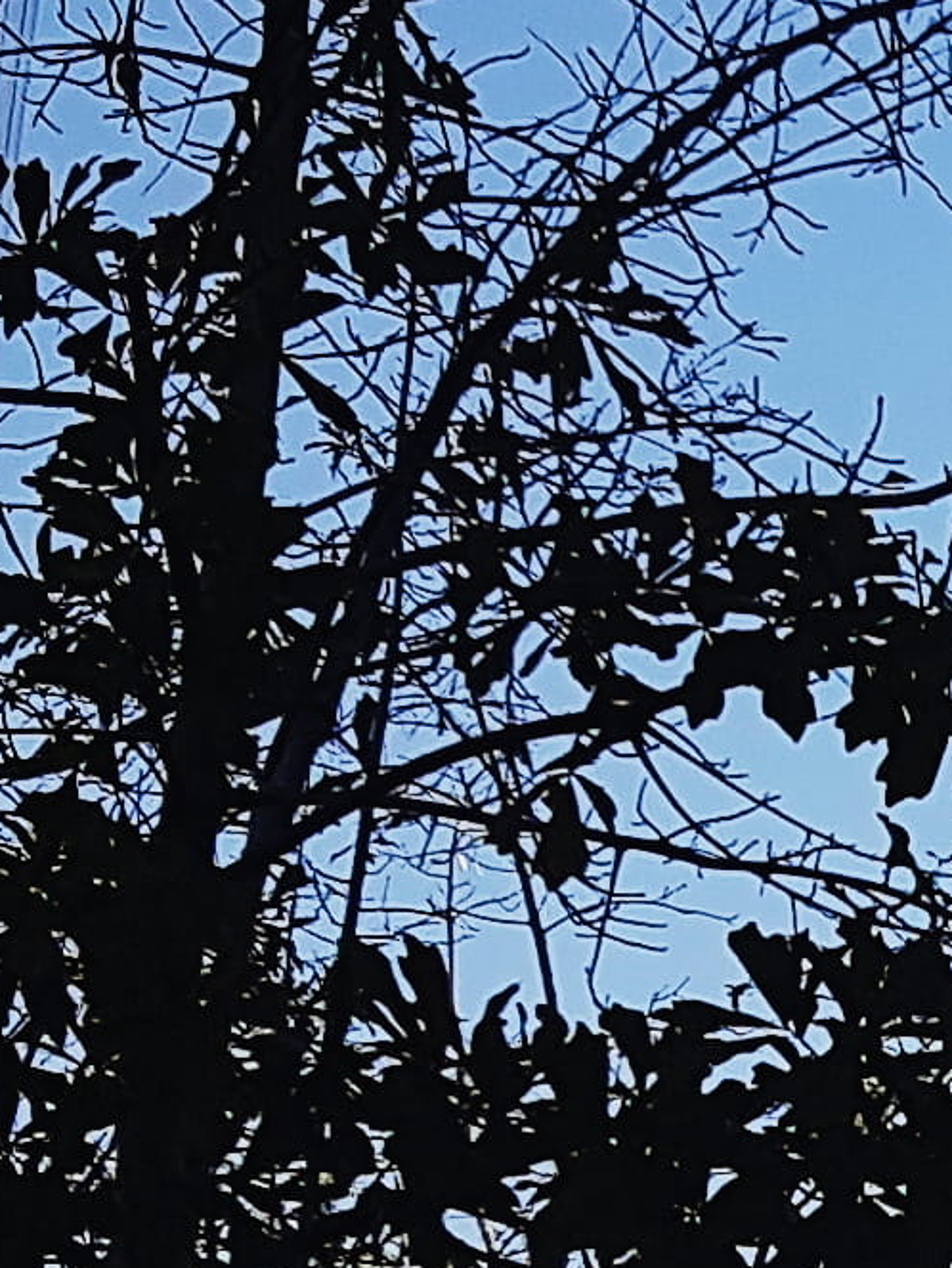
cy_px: 1341
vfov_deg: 12.3
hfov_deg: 8.2
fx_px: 5788
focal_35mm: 158
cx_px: 2709
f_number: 1.7
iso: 40
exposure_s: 1/2920
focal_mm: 4.2
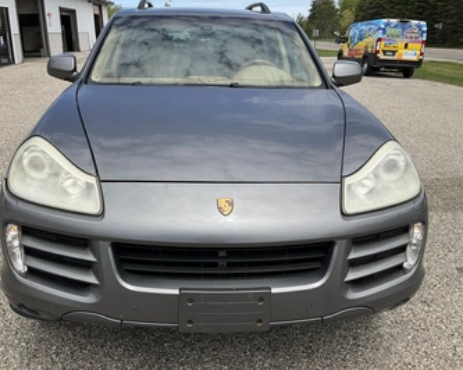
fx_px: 466
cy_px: 167
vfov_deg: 43.3
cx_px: 217
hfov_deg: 52.8
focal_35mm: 34
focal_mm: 3
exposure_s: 1/1912
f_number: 1.8
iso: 25
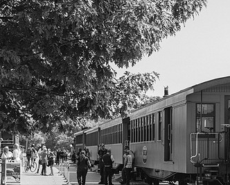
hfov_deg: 18.9
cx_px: 155
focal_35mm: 101
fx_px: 688
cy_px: 139
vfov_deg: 15.2
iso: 80
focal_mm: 52
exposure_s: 1/160
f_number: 7.1
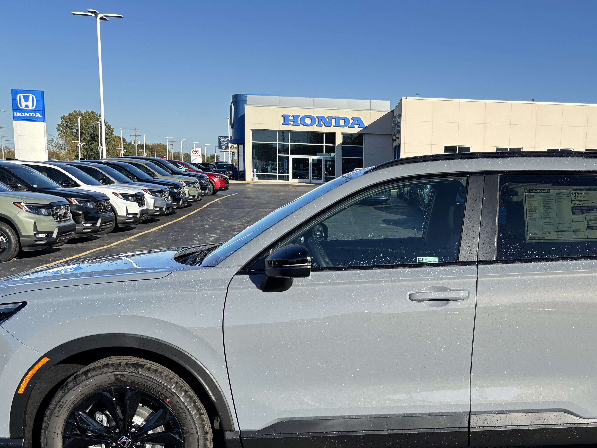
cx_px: 404
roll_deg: -1.9
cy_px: 303
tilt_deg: -10.7
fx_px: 742
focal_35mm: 43
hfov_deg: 43.2
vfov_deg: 33.3
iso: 50
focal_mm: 5.96
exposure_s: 1/2778
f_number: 1.6
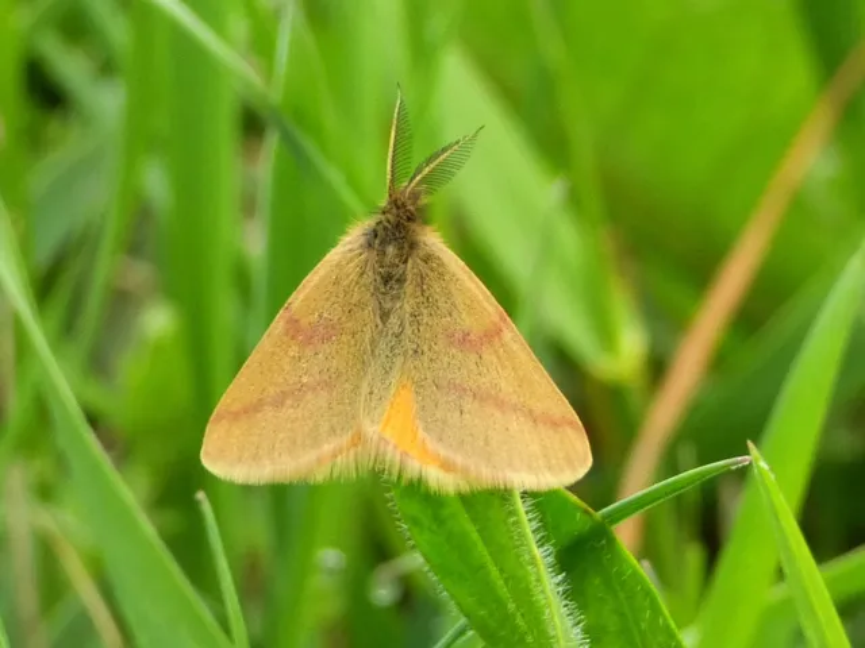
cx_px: 432
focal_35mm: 147
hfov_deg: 13.4
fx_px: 3673
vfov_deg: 10.1
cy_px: 324
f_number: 5.4
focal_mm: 26.3
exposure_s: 1/80
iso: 250
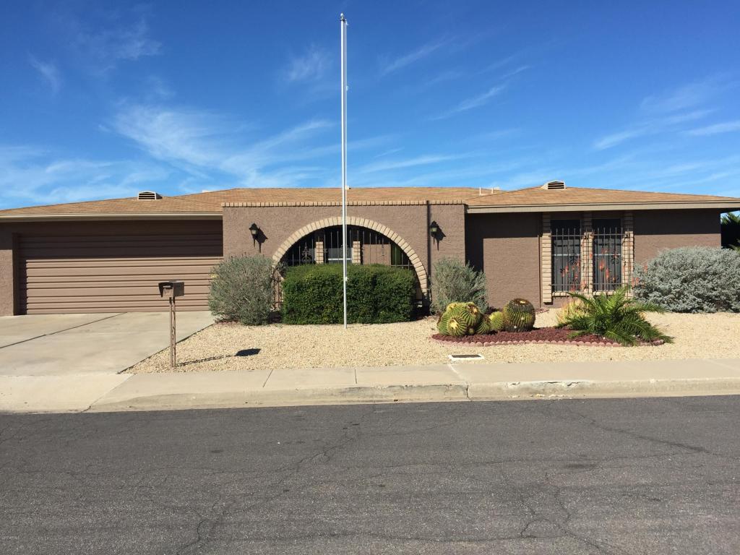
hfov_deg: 61.7
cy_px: 278
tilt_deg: -0.7
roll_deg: -0.5
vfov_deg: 48.2
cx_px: 370
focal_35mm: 29
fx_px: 620
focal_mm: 4.15
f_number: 2.2
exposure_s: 1/2326
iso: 32
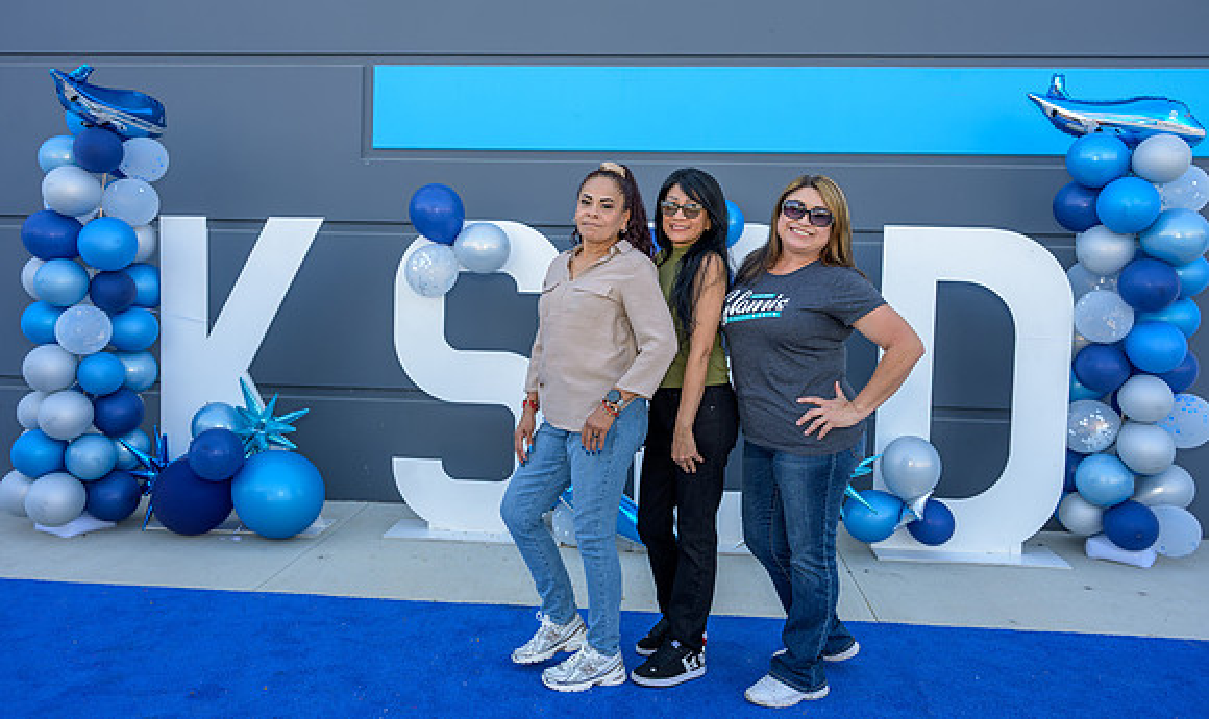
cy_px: 310
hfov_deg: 63.8
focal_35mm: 30
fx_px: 972
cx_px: 595
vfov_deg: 40.5
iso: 100
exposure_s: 1/200
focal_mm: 27.5
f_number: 4
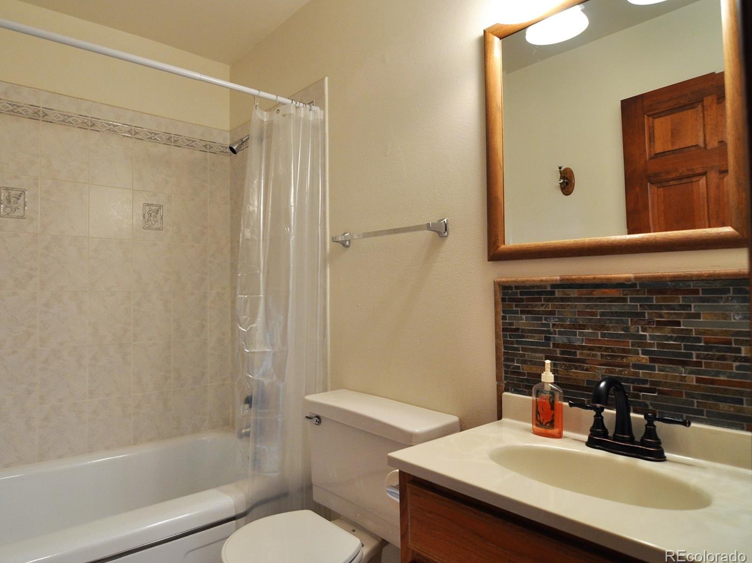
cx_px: 320
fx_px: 468
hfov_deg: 77.1
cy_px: 280
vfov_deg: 62.1
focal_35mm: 22
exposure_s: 1/60
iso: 450
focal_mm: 13
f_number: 4
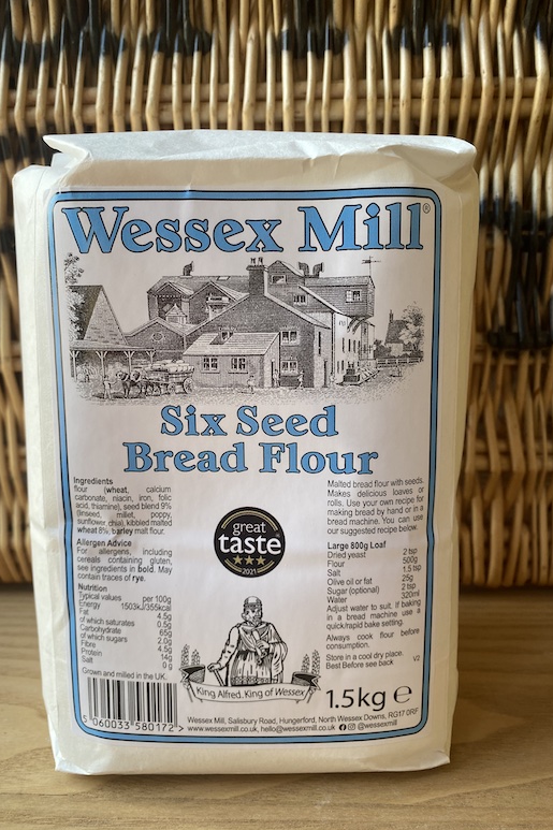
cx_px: 236
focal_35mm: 28
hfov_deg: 46.2
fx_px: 645
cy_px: 411
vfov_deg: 65.5
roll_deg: +2.6
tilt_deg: -11.7
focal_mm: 4.25
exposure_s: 1/122
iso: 64
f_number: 1.8
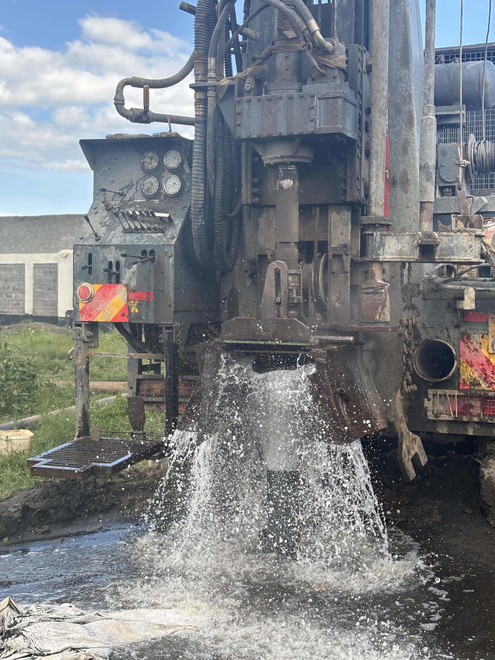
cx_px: 248
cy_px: 330
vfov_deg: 36.8
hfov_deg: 28.0
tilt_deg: -1.8
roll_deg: -2.3
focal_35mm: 52
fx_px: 991
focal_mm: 5.96
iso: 32
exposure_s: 1/562
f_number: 1.6
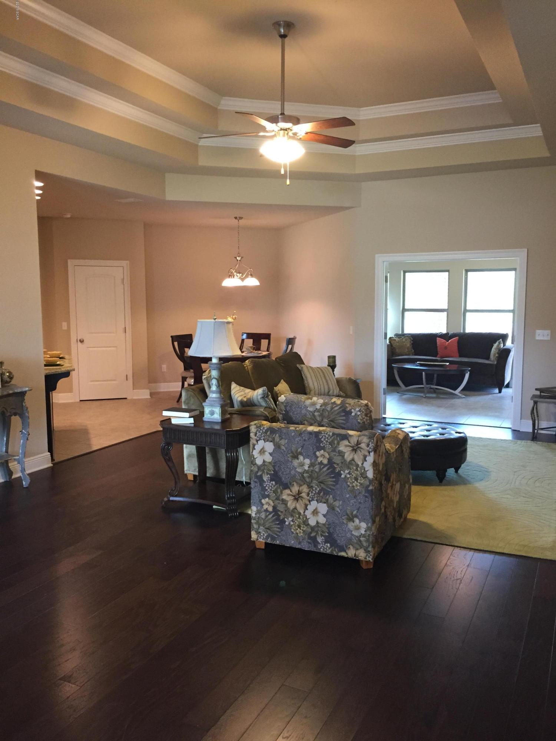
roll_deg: +0.1
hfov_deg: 48.2
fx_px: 621
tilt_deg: -7.1
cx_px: 278
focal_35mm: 29
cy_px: 370
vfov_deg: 61.7
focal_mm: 4.15
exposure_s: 1/30
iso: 200
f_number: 2.2
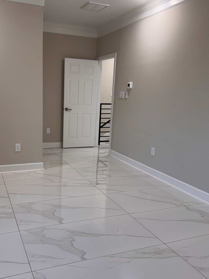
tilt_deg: -10.8
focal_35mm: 32
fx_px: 258
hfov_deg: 43.8
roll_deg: -1.0
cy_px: 142
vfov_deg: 56.8
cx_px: 79
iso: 125
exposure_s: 1/120
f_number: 1.78
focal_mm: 6.76
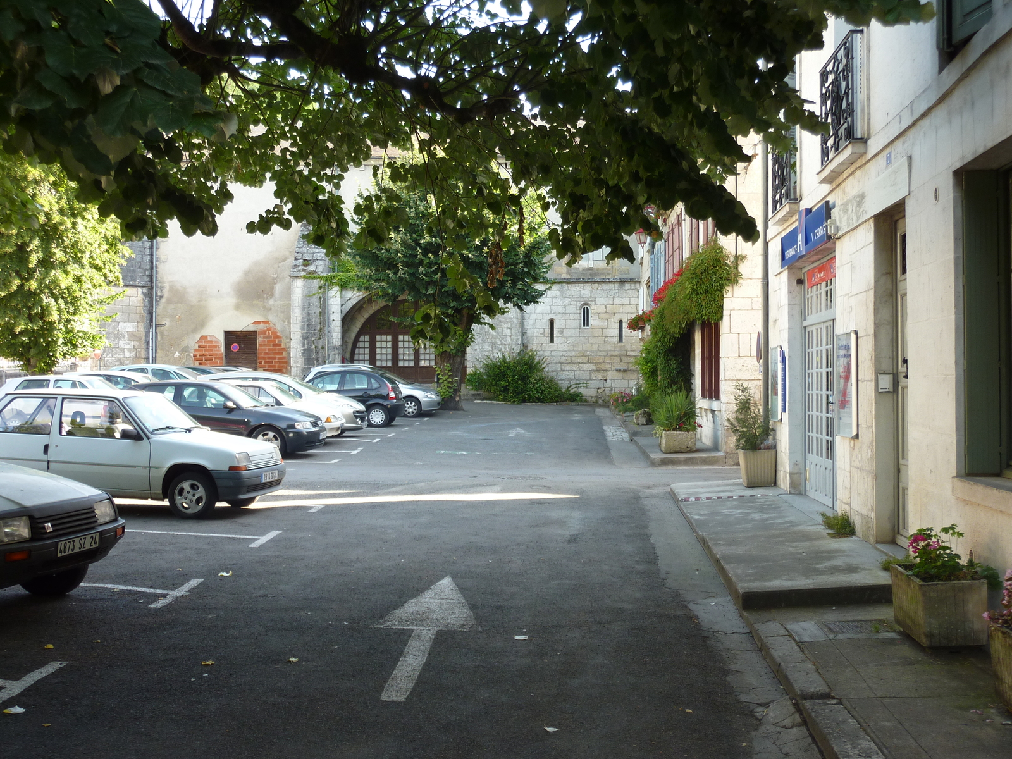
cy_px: 380
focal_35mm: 40
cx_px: 506
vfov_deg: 36.0
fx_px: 1169
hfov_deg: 46.8
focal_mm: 6.5
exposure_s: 1/60
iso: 80
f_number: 3.6
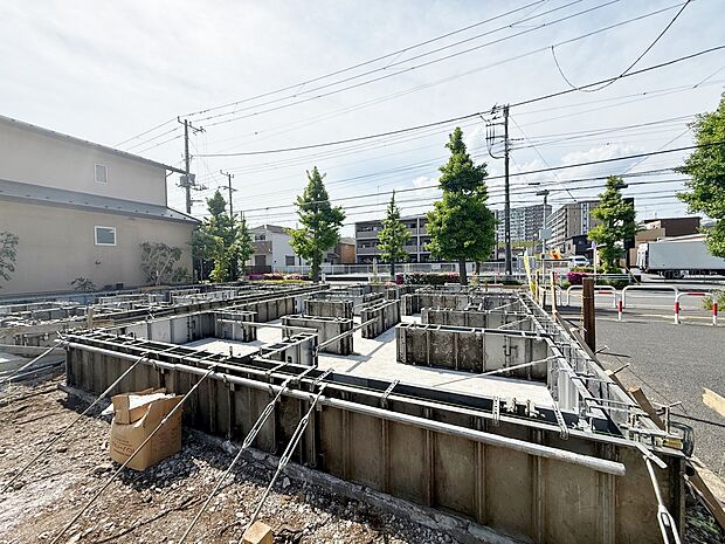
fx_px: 293
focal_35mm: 14
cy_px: 272
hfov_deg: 102.1
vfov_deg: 85.7
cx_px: 362
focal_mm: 2.22
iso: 50
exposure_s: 1/2976
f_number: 2.2
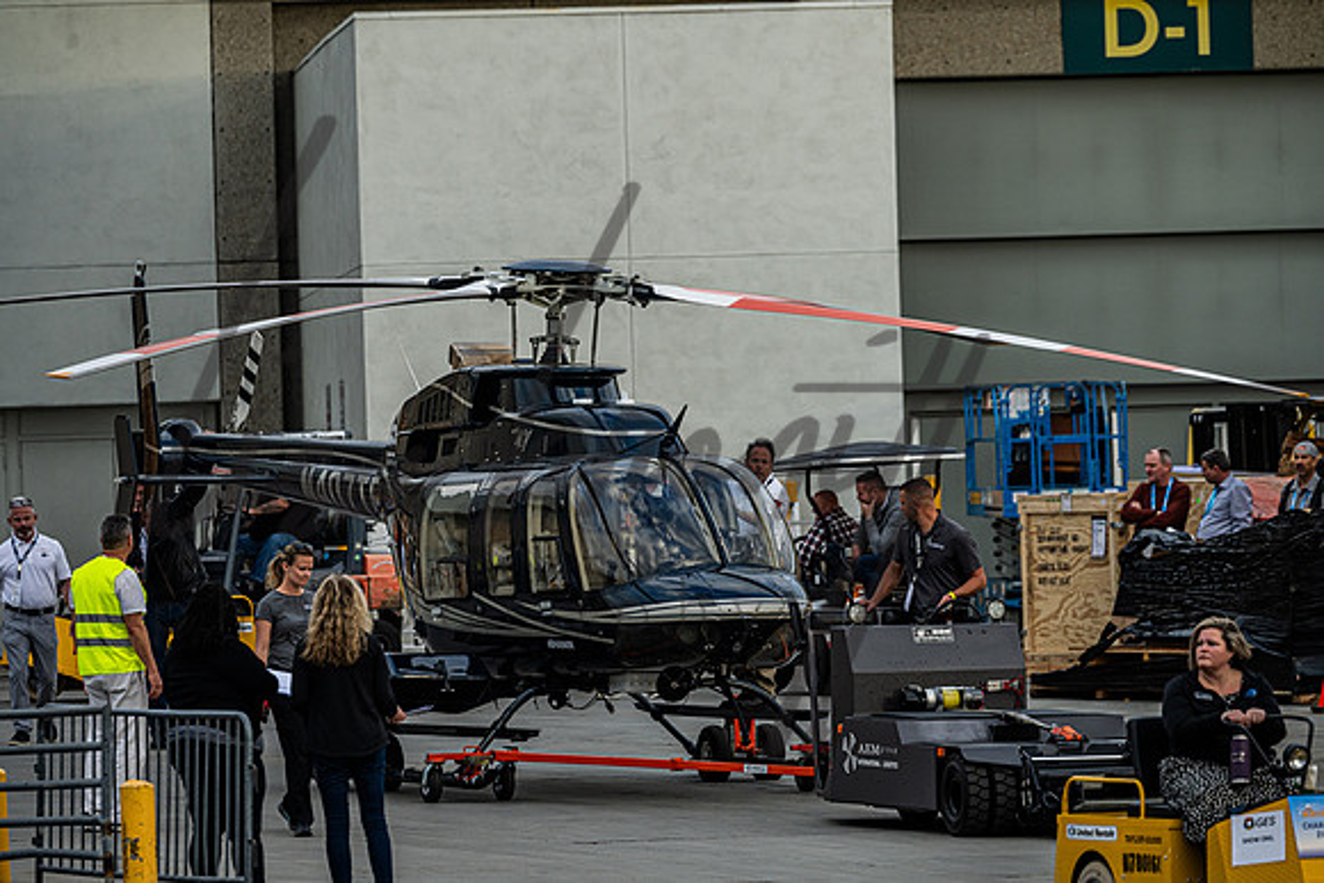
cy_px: 440
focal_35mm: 343
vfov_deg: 4.0
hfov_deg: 6.0
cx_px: 689
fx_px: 12628
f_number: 7.1
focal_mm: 320
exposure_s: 1/320
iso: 200
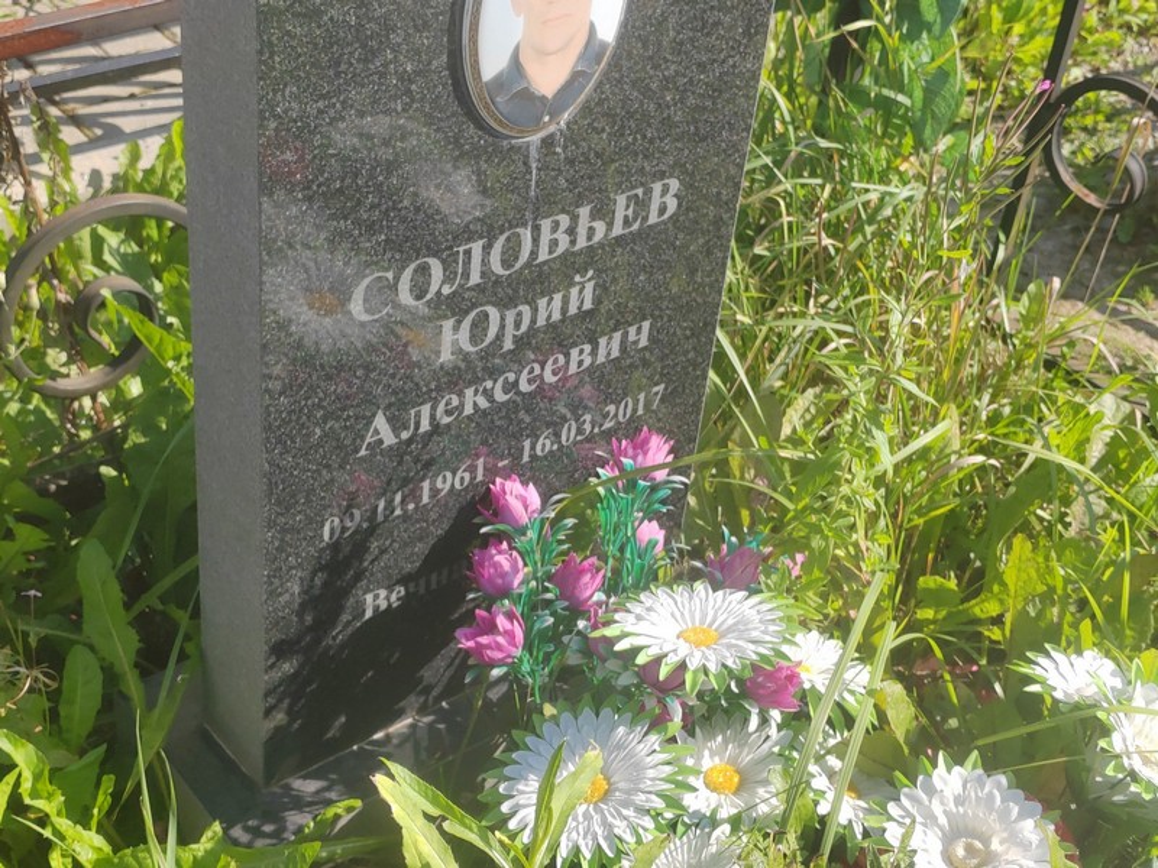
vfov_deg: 26.6
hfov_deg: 34.9
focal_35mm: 55
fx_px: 1840
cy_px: 434
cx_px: 579
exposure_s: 1/830
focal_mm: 5.52
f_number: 1.9
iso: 100
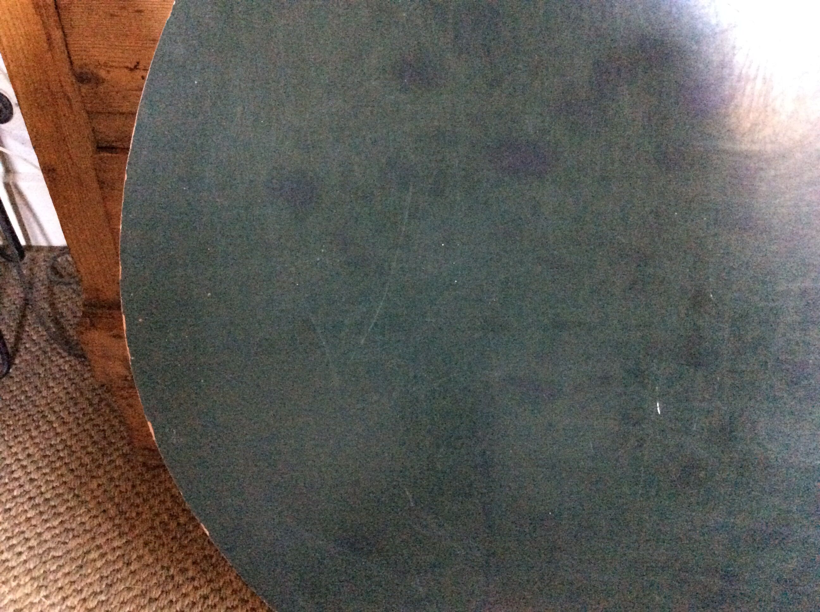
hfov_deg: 56.9
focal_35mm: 32
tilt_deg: -38.5
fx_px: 757
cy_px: 306
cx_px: 410
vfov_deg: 44.1
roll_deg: +4.6
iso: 800
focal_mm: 3.3
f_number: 2.4
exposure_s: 1/17
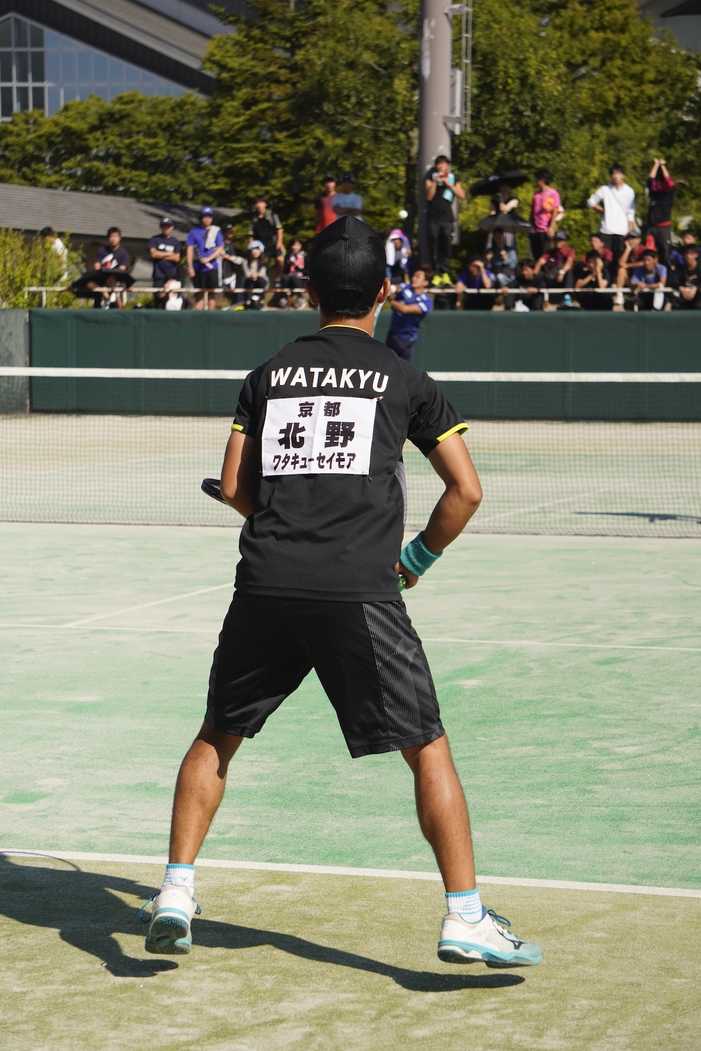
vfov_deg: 20.3
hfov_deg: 13.6
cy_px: 526
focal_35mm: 100
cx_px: 350
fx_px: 2935
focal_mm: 67
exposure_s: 1/4000
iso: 500
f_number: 5.6
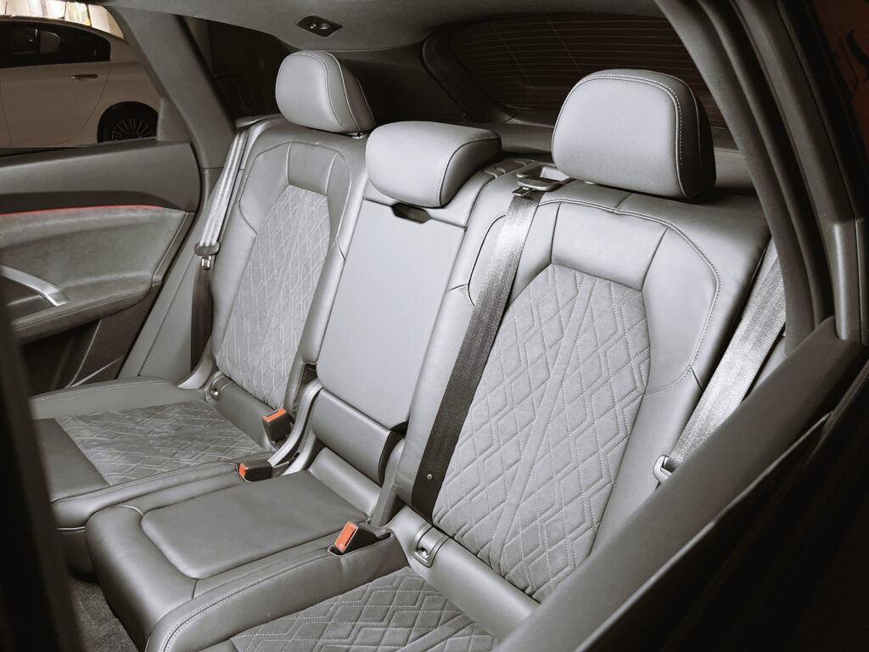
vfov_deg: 53.1
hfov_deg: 67.3
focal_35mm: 26
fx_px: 653
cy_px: 326
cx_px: 434
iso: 250
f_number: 1.5
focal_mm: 5.7
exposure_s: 1/60
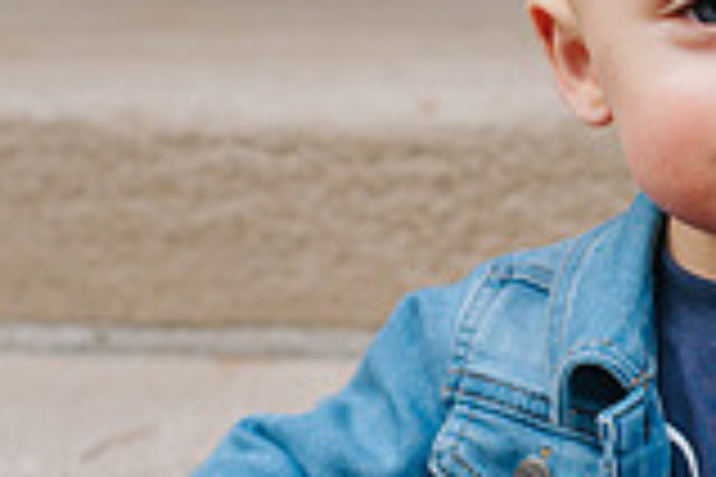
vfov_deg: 9.7
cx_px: 712
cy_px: 276
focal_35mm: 141
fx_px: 2804
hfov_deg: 14.3
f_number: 3.2
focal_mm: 35
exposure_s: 1/320
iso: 560
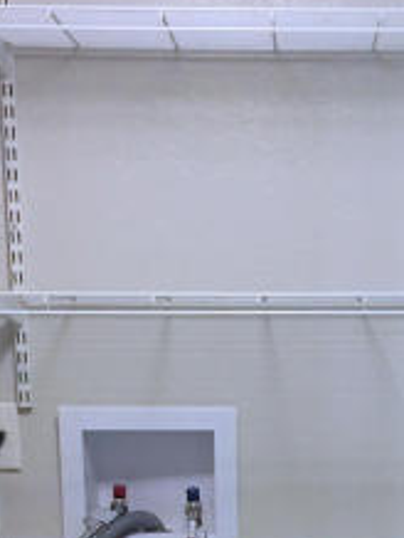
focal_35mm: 102
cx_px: 352
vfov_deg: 18.3
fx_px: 1584
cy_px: 634
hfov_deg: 14.4
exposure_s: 1/10
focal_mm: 4.15
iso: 100
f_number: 2.2
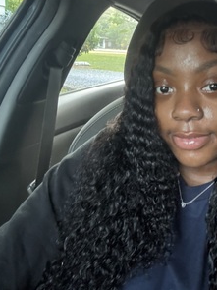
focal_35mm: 39
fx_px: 326
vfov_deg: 46.9
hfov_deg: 35.9
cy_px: 89
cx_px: 163
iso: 500
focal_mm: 2.69
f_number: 1.9
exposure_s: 1/30
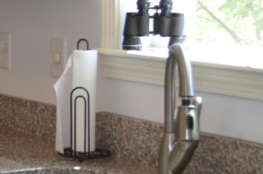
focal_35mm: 146
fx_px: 1064
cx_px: -138
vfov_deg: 9.3
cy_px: 40
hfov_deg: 13.3
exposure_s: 1/30
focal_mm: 30
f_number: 4.5
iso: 200
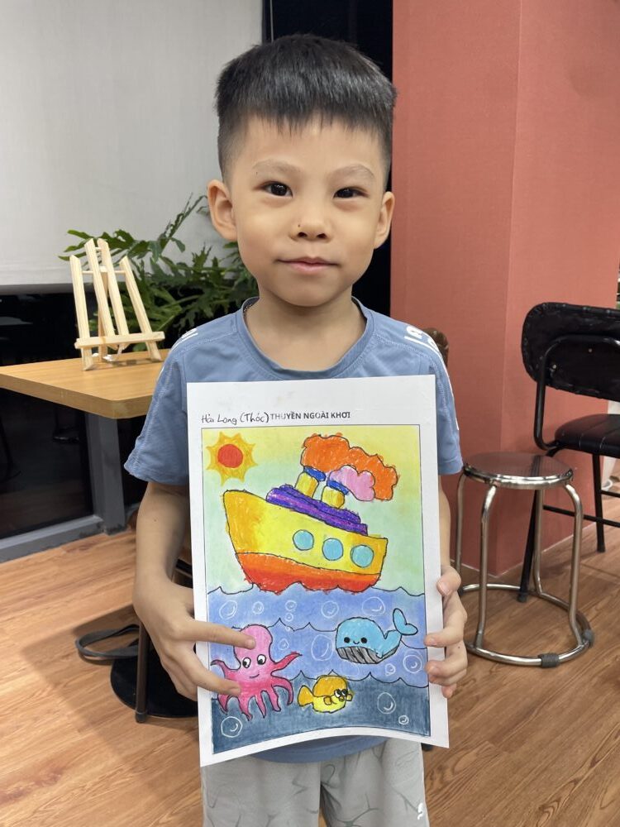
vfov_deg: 67.3
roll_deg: +1.7
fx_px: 621
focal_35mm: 26
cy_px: 414
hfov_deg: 53.1
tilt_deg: -12.1
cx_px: 310
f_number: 1.6
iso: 125
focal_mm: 4.2
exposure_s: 1/100
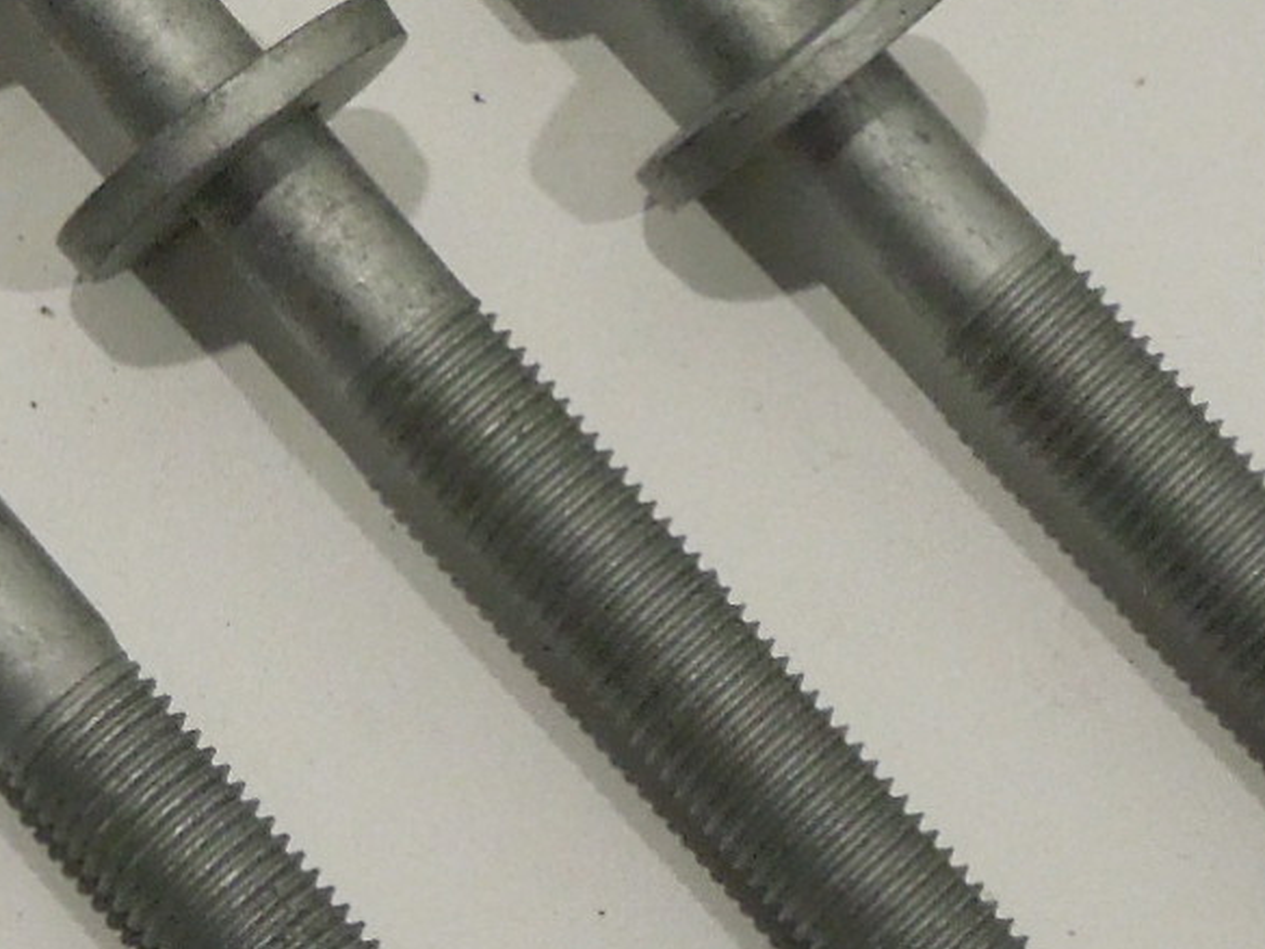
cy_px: -93
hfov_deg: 11.4
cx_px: 258
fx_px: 6322
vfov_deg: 8.5
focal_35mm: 173
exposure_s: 1/160
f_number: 3.8
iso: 720
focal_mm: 7
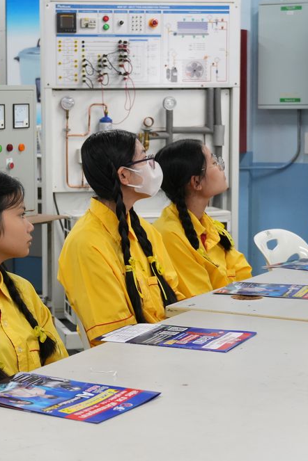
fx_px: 1190
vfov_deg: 22.0
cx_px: 71
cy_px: 230
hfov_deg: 14.7
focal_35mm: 93
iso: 1250
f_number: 5
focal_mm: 41
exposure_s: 1/60
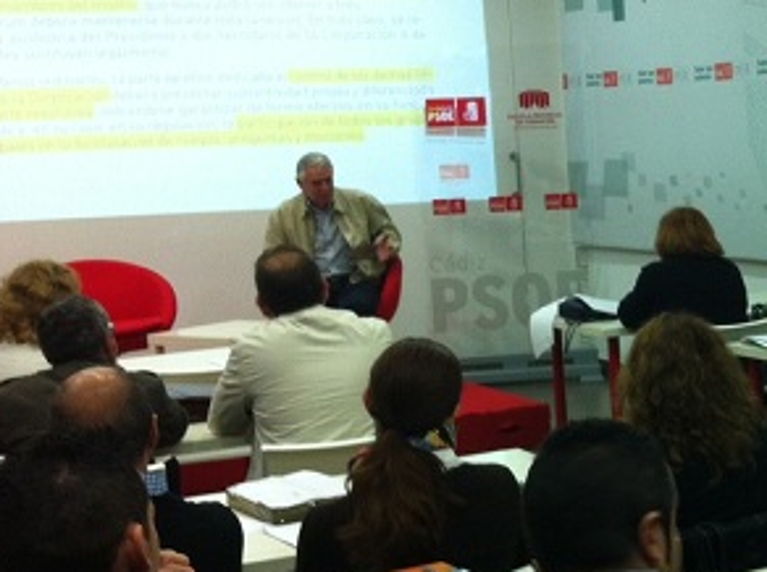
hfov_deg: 22.0
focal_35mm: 84
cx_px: 846
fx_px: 1858
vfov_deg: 17.5
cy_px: 307
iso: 100
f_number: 2.8
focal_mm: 3.85
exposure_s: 1/15
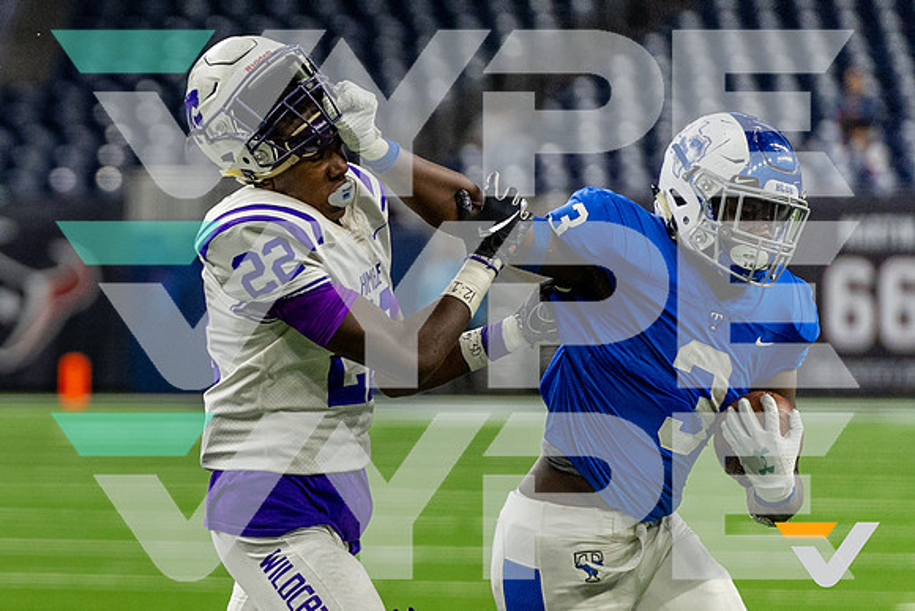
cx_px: 23
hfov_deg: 4.8
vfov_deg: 3.2
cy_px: 454
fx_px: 10824
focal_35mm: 426
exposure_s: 1/1250
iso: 1250
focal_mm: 176
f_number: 2.8
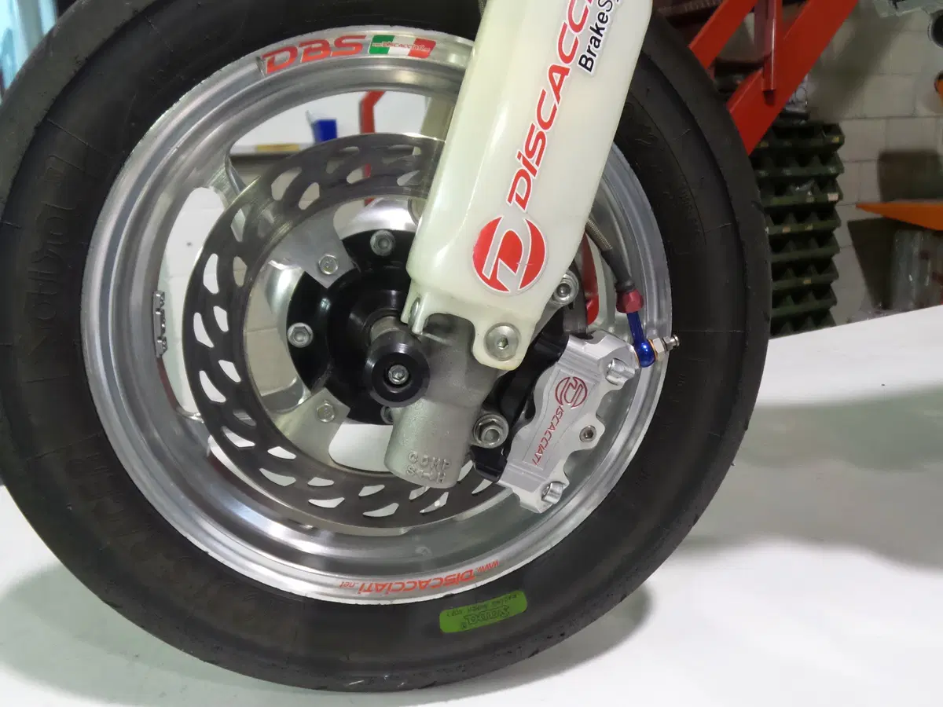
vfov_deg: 41.8
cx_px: 472
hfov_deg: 54.0
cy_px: 354
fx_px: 926
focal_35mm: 34
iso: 640
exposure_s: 1/25
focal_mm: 6.2
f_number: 3
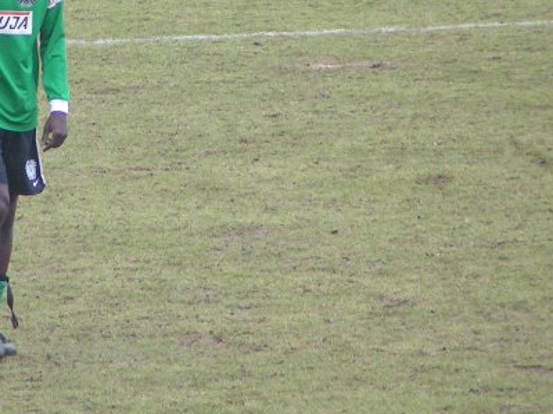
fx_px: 12169
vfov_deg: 2.0
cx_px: 11
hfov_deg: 2.6
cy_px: 105
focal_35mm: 762
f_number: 3.5
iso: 200
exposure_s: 1/250
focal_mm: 58
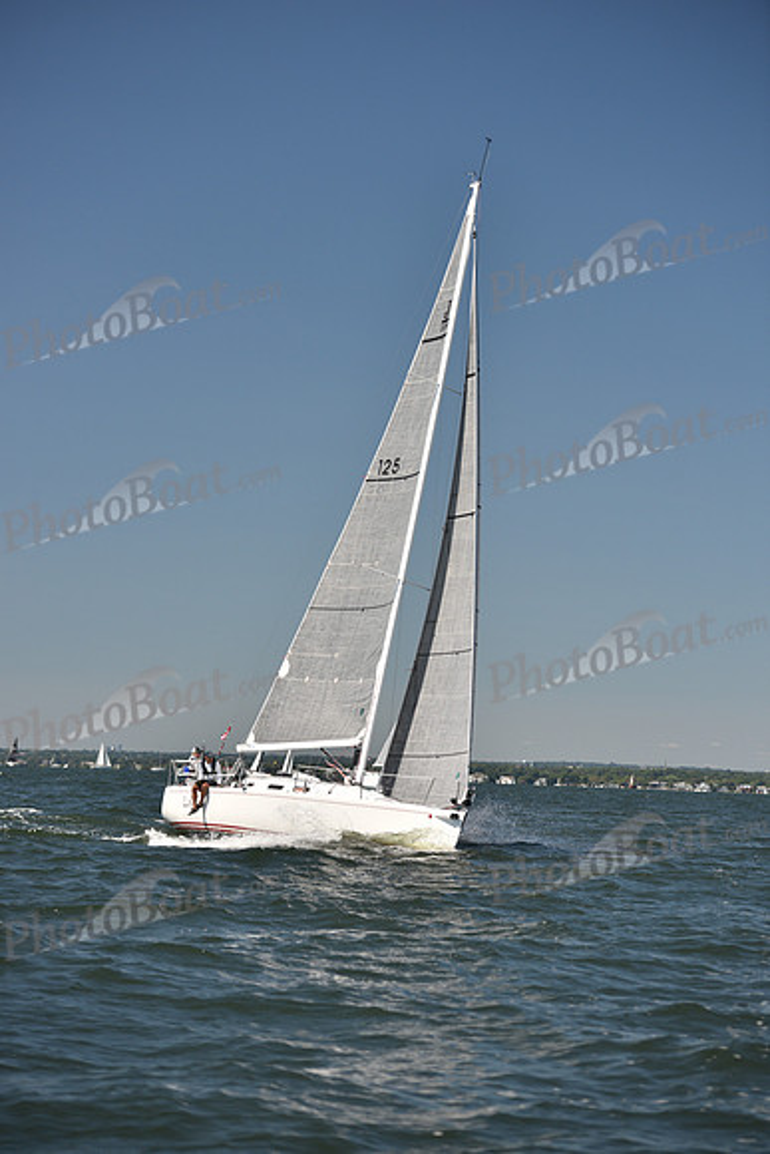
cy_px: 577
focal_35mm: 92
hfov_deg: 14.9
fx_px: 2950
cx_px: 385
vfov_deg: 22.1
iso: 250
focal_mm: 92
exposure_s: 1/1250
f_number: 3.5
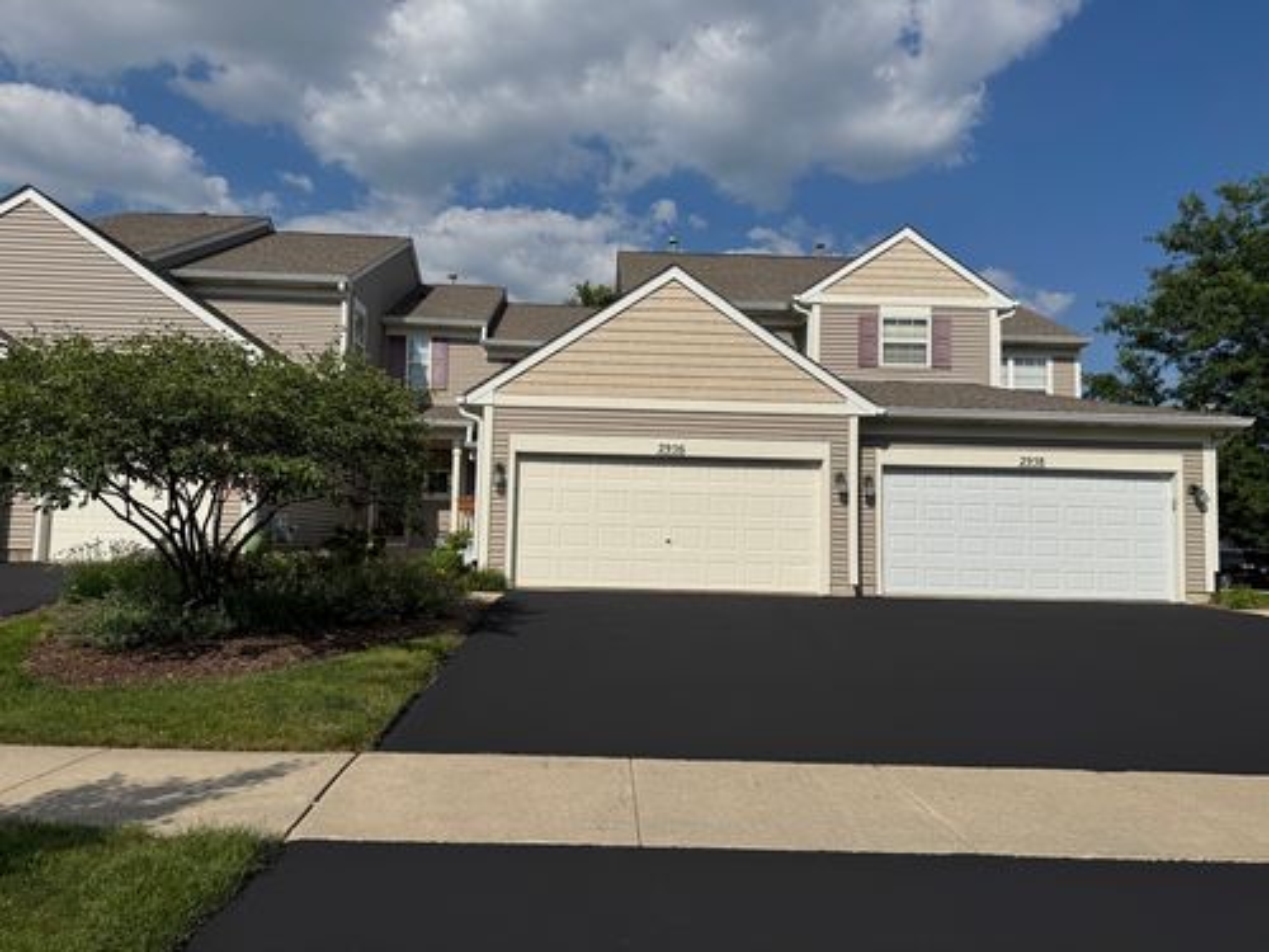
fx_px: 880
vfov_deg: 56.8
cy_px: 476
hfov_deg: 71.6
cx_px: 634
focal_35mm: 24
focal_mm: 6.76
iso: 80
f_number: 1.78
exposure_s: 1/12346
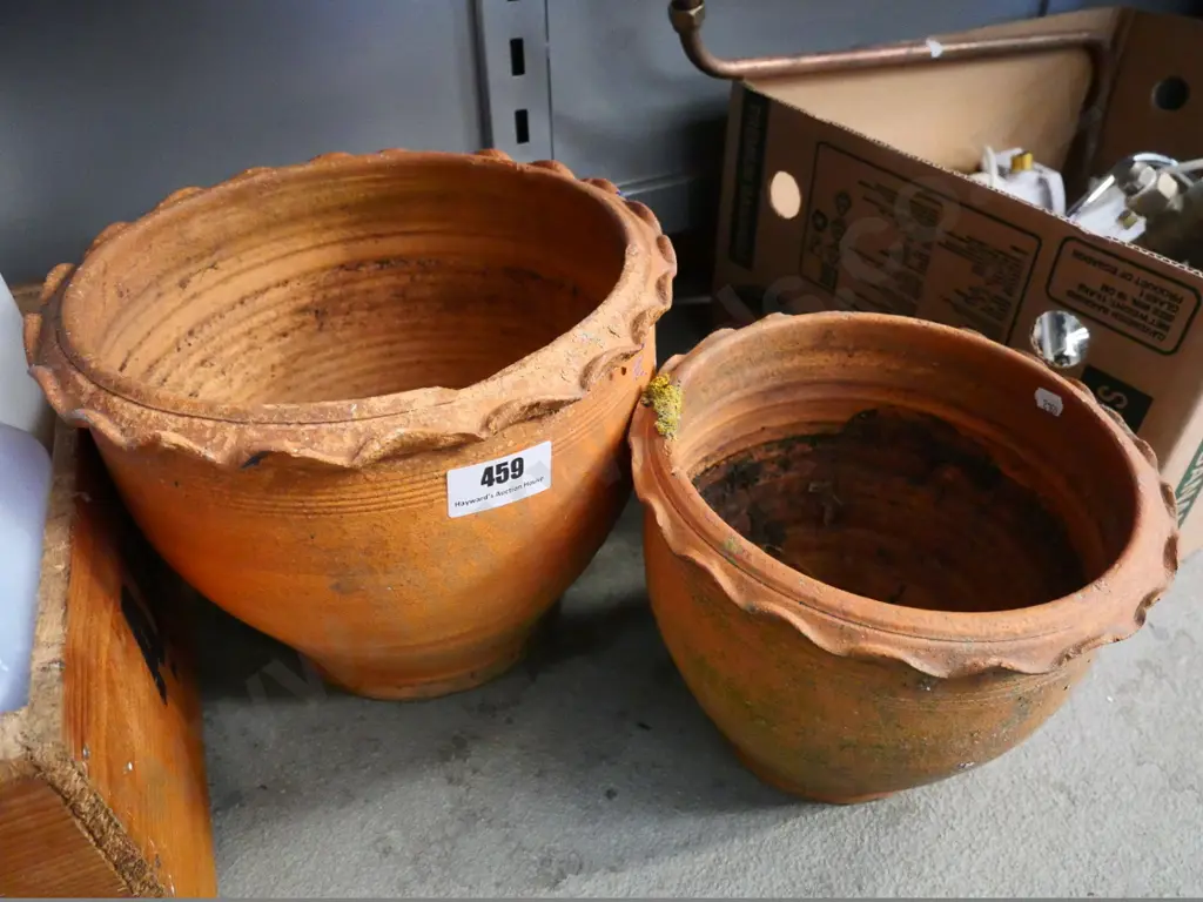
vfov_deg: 56.8
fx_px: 834
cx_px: 602
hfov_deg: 71.6
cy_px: 451
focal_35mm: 24
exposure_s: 1/400
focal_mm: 12
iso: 6400
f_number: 3.5
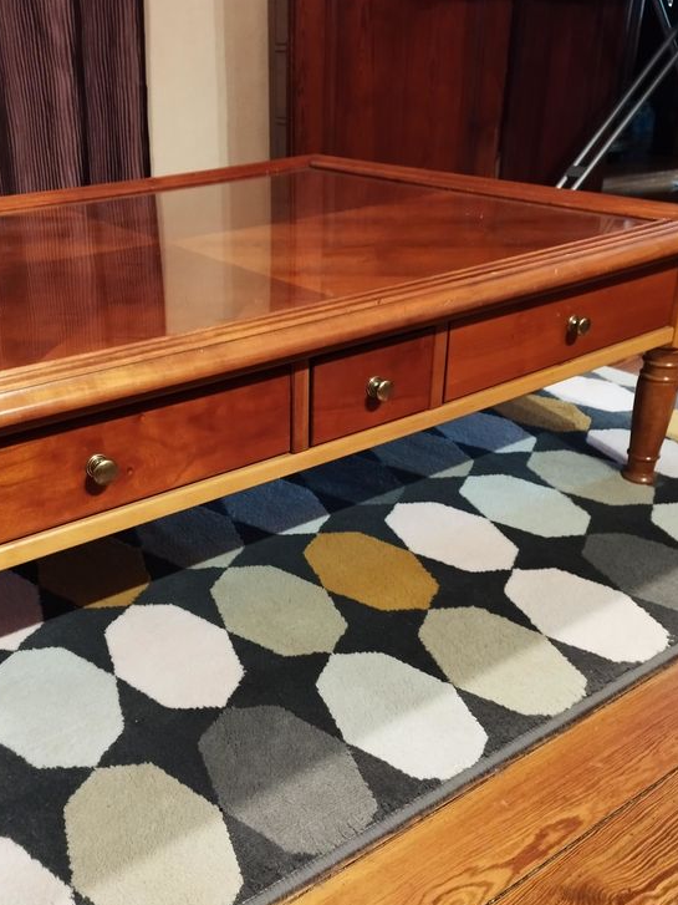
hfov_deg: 42.4
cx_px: 230
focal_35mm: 33
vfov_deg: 55.4
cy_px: 454
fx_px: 862
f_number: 1.89
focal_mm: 5.89
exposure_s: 1/20
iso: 1080
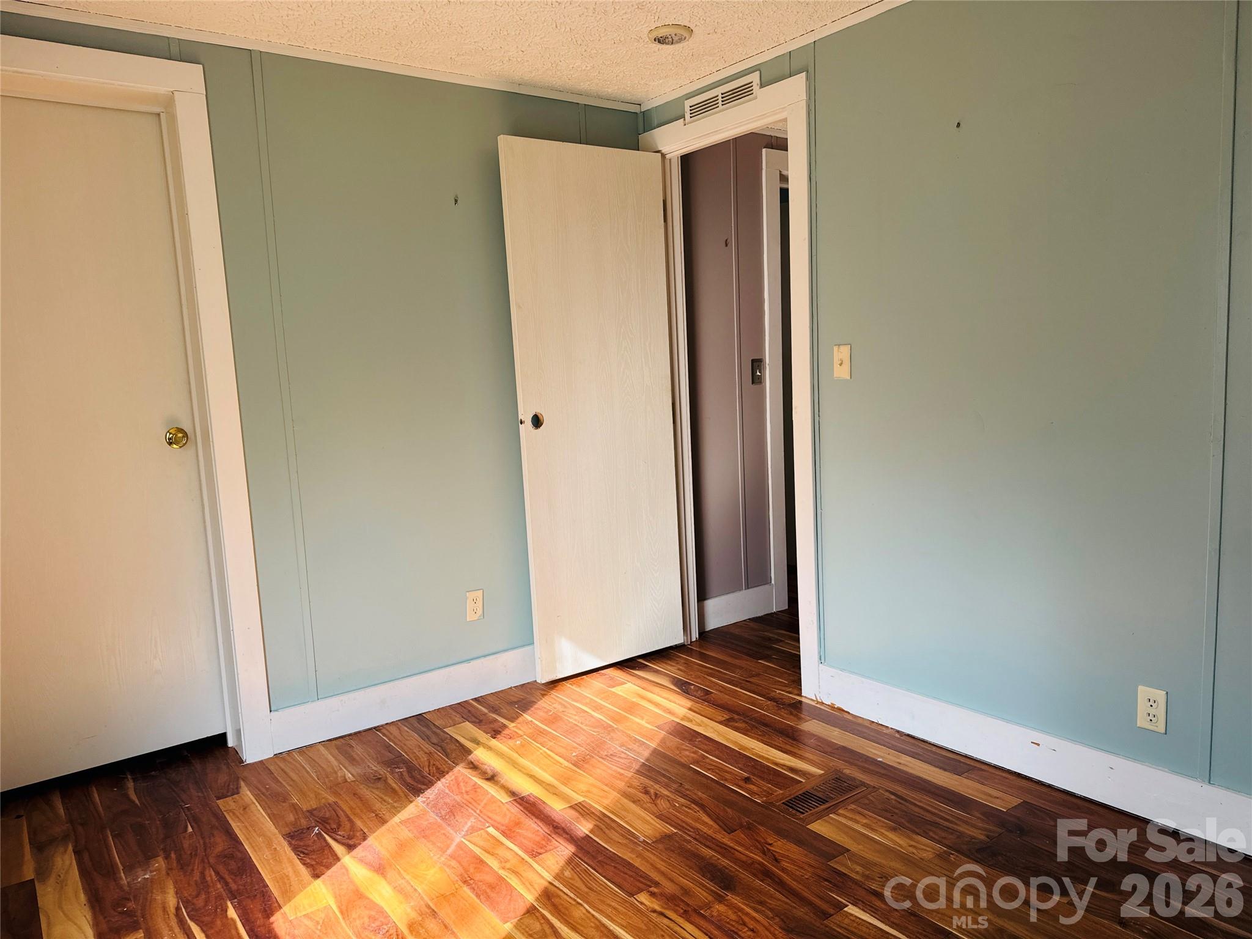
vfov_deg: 56.8
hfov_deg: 71.6
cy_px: 470
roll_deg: +2.7
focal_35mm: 24
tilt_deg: -7.1
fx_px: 868
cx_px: 626
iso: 80
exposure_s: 1/121
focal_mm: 6.76
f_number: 1.78
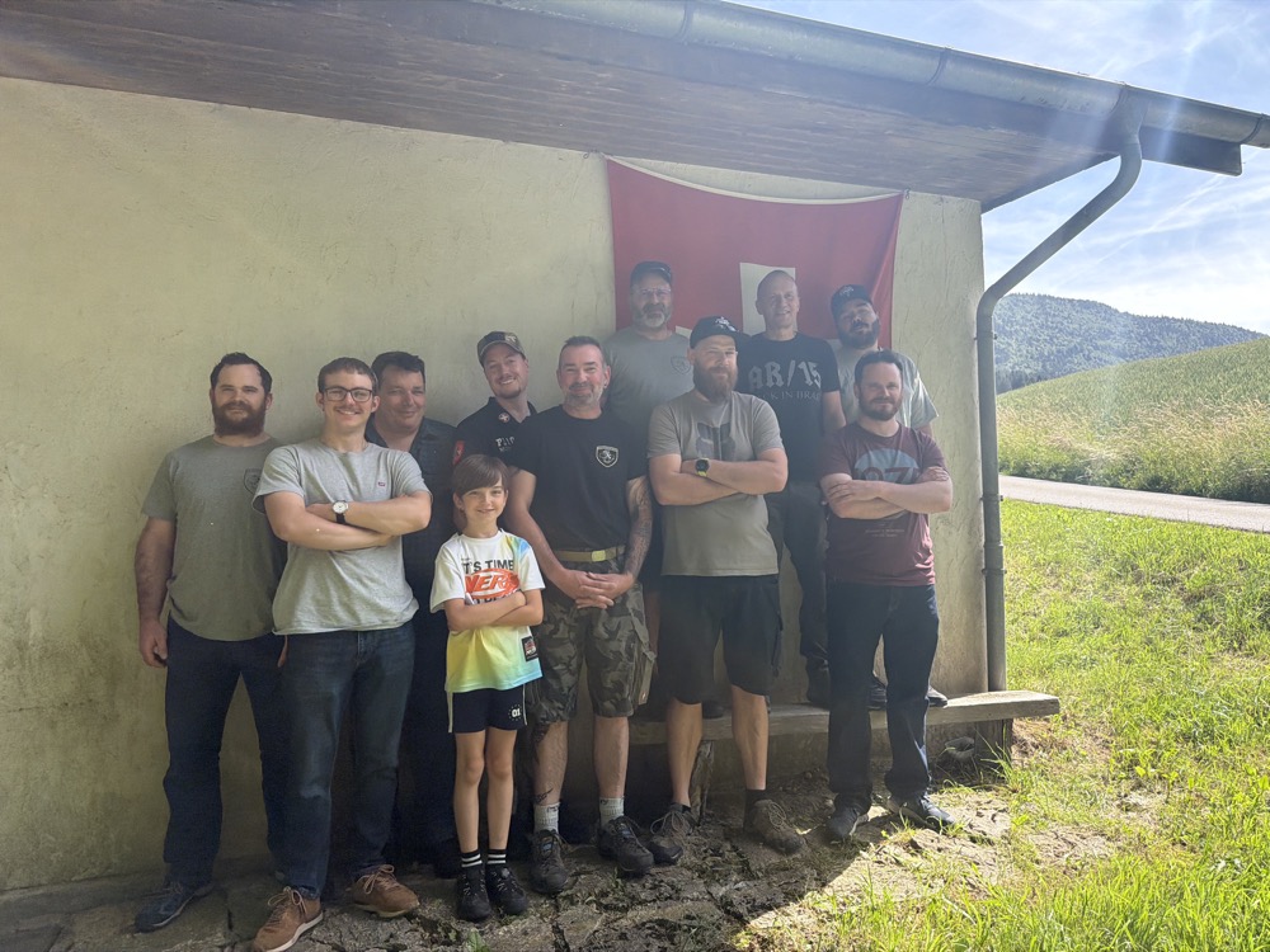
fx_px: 881
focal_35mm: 24
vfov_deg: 56.8
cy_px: 476
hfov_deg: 71.6
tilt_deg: +2.9
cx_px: 635
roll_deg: +1.0
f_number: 1.78
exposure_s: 1/5714
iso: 400
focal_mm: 6.76
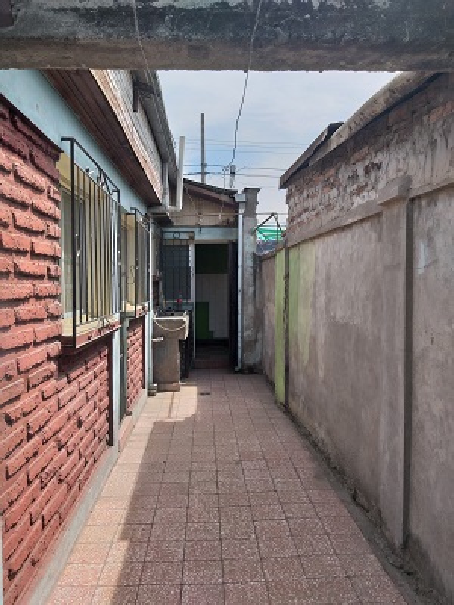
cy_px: 302
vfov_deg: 67.3
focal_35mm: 26
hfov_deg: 53.1
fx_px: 455
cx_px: 227
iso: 40
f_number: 1.7
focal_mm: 3.93
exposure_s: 1/1262
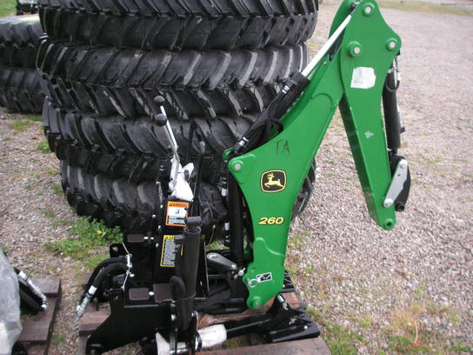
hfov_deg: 49.0
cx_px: 236
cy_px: 178
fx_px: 519
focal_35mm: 38
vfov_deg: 37.7
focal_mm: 6.3
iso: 80
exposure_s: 1/45
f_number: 3.3
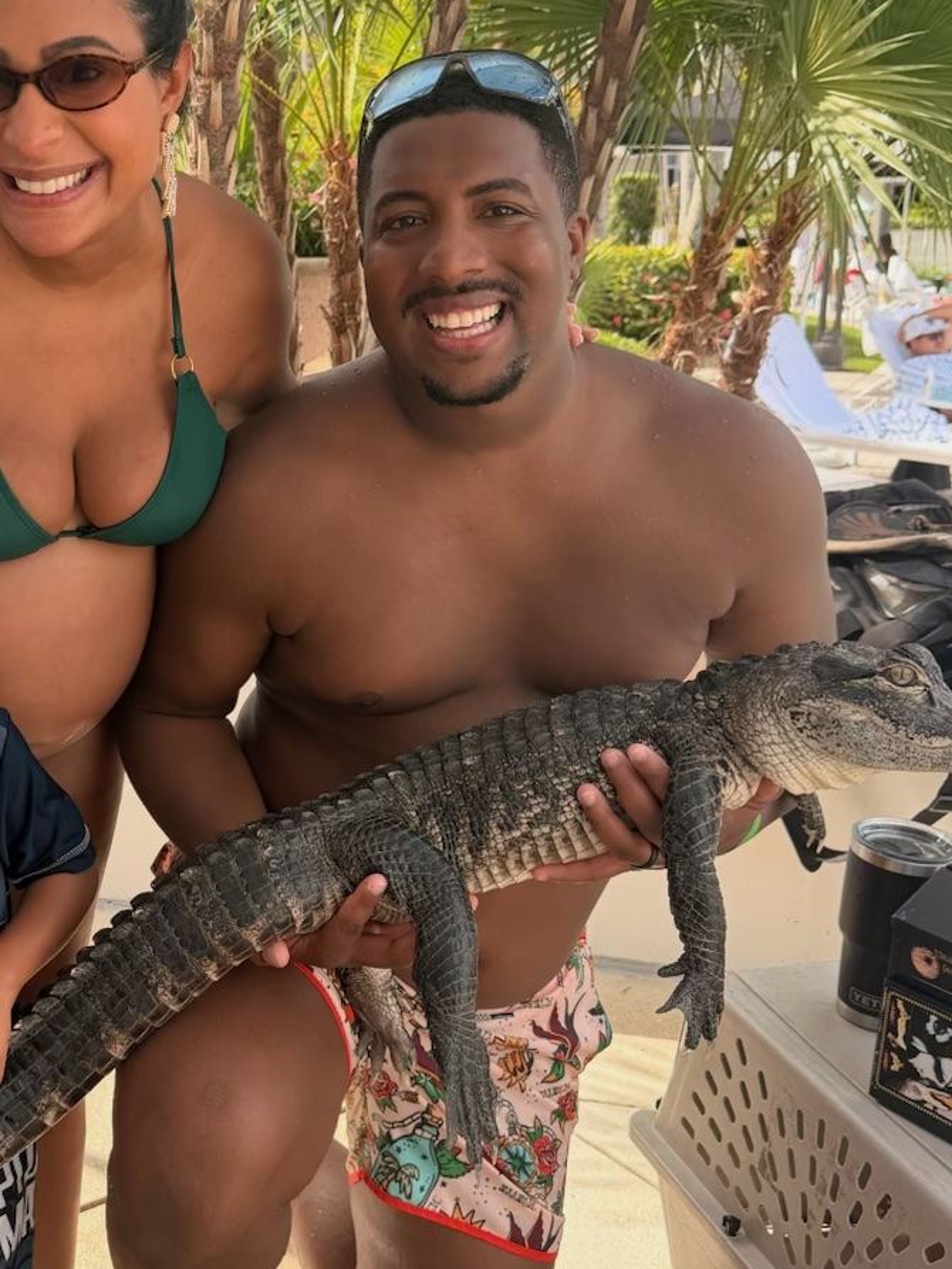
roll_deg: -0.1
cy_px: 558
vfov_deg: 43.8
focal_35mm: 43
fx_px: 1576
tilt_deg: -13.8
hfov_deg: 32.7
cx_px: 193
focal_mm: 6.76
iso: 100
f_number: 1.78
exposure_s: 1/780
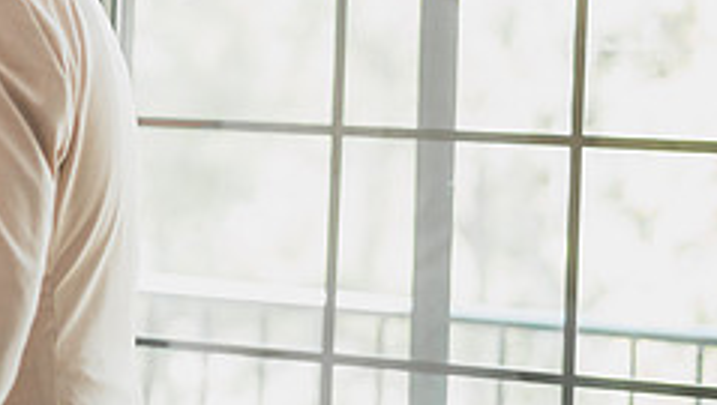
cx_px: -81
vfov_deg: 9.5
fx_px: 2417
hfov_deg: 16.4
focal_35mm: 127
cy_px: 58
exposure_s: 1/500
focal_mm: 50
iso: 800
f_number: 1.4
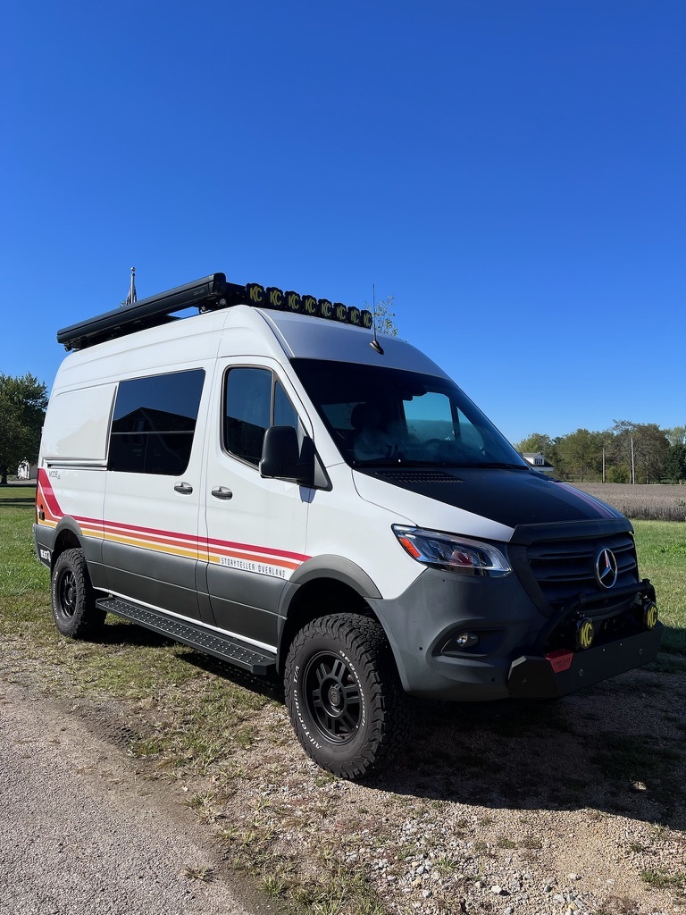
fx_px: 687
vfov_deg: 67.3
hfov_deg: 53.1
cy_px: 458
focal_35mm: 26
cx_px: 343
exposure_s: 1/4831
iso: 50
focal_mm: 5.7
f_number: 1.5
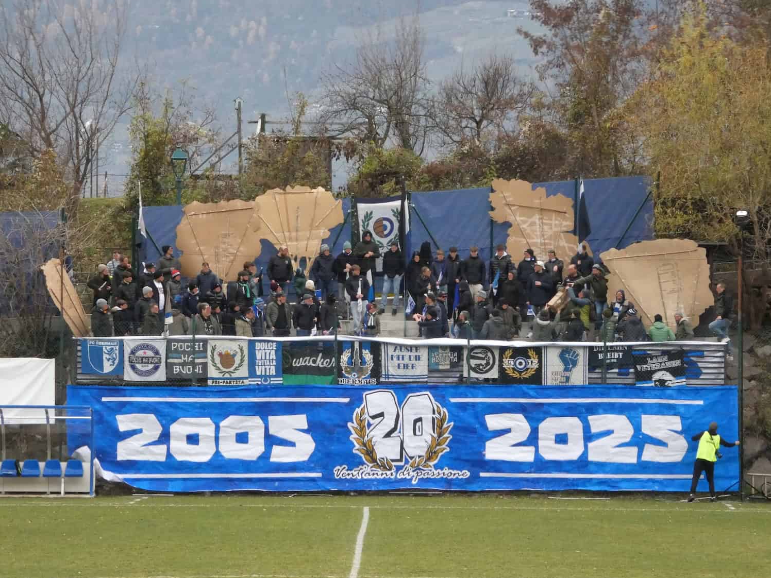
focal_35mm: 154
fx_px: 3430
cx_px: 379
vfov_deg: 9.6
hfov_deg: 12.8
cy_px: 293
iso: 640
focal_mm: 25.8
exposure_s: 1/250
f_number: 5.3
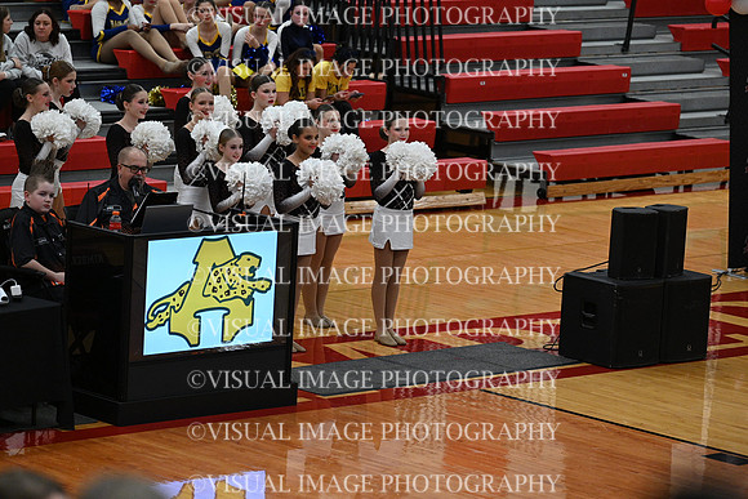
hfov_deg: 12.1
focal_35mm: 170
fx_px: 3533
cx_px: 374
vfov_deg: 8.1
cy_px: 250
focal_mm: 170
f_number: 4
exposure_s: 1/400
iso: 4000
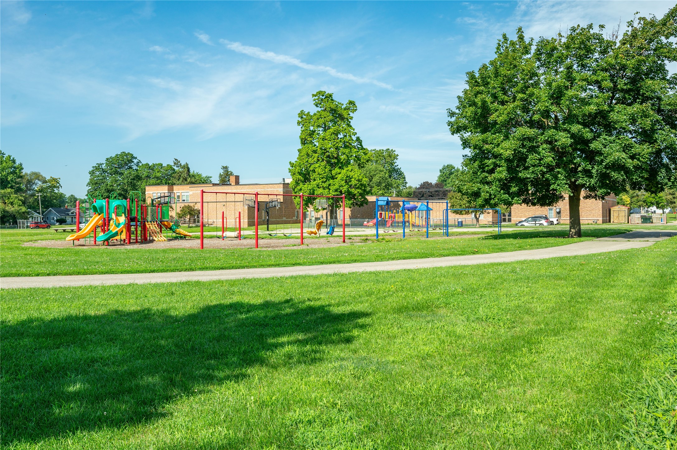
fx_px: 564
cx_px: 338
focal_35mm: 30
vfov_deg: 43.5
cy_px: 225
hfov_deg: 62.0
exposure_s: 1/500
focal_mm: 30
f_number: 9
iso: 250
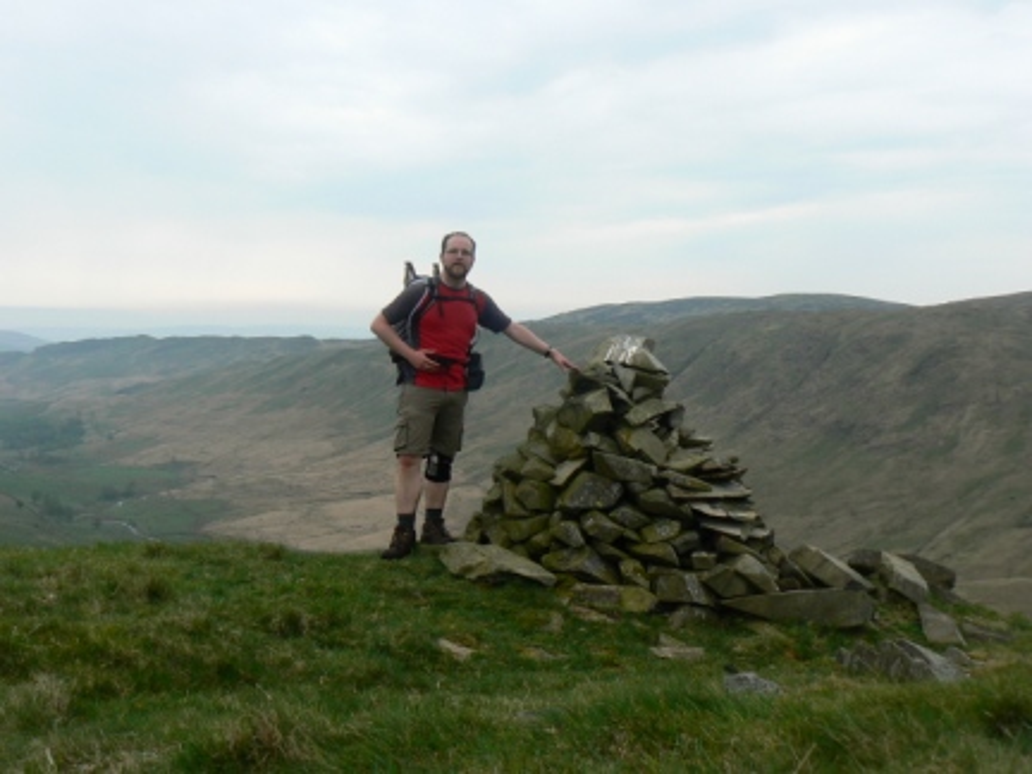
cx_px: 516
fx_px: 1073
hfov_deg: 51.4
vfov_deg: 39.7
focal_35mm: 36
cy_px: 387
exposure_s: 1/125
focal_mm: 6
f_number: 5.6
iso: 80
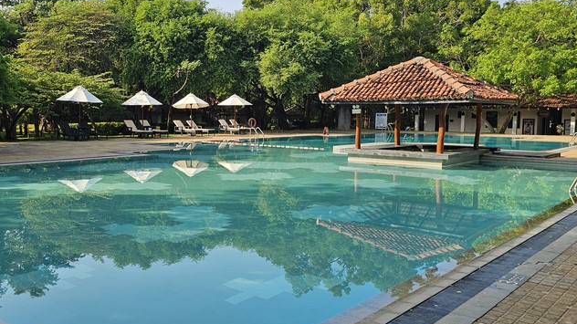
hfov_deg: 53.7
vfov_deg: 31.9
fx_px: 566
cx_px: 236
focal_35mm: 37
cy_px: 146
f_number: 1.7
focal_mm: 6.3
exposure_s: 1/719
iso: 20
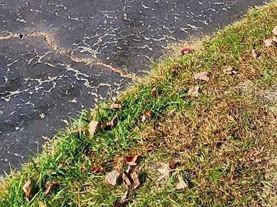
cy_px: -277
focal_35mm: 75
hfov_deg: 24.0
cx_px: 321
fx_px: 600
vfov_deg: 14.1
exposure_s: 1/3282
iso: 50
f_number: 2.2
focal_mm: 2.2
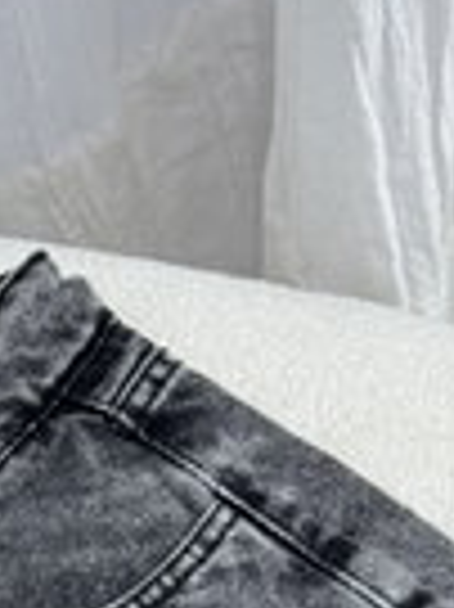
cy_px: 885
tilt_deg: -65.2
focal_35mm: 190
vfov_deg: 10.1
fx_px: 3328
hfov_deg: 7.7
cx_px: -130
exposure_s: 1/50
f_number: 1.78
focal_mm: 6.76
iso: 64
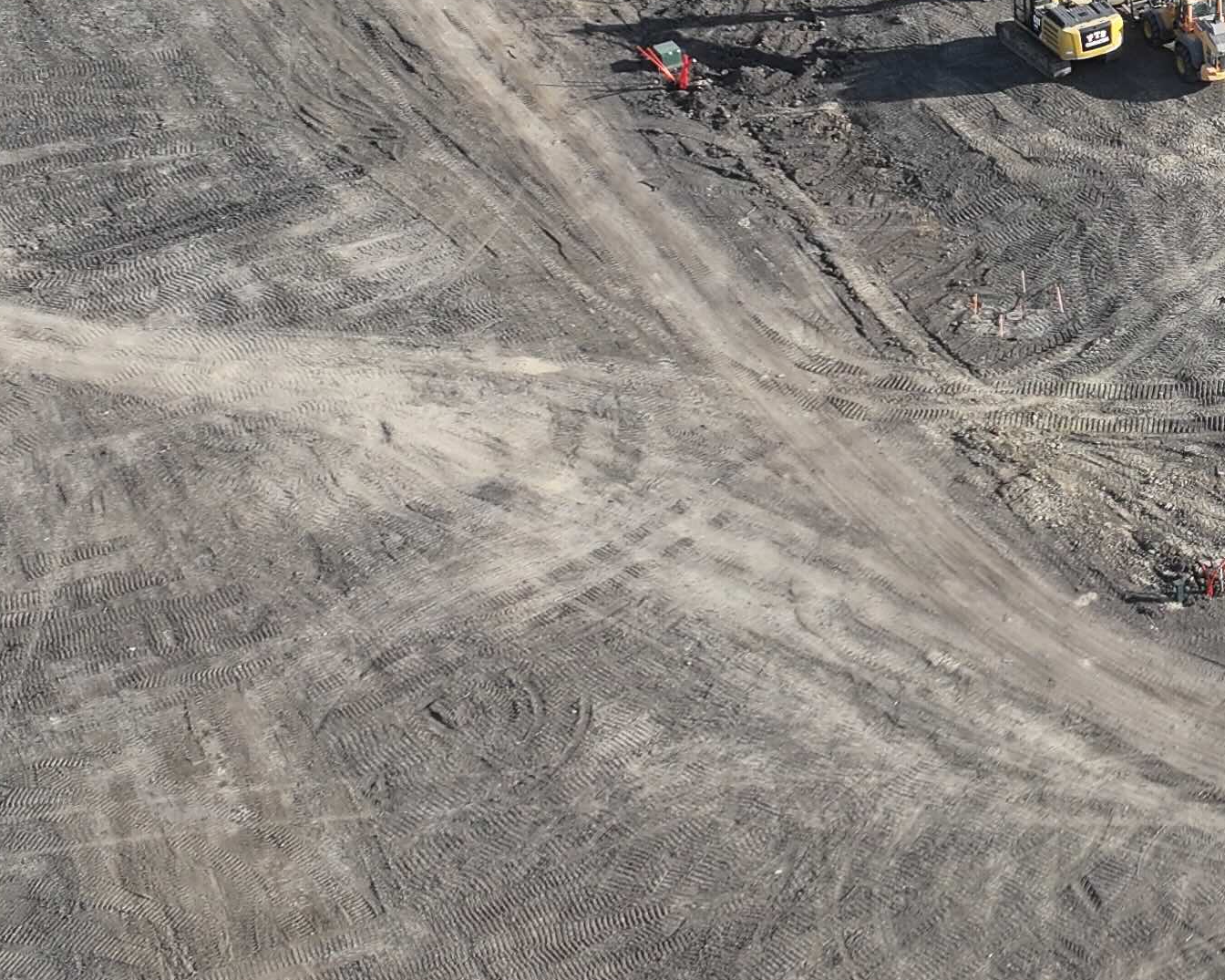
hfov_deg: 19.8
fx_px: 3335
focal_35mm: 92
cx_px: 1392
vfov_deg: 16.7
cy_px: 434
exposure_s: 1/800
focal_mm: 12.29
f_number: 2.8
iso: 110
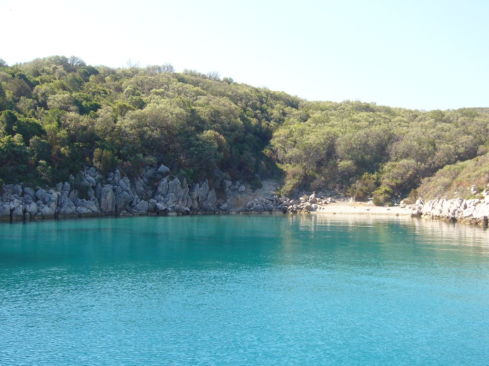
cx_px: 272
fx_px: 551
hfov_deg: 47.8
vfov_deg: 36.8
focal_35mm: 39
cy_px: 190
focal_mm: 5.8
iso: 80
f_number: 5.6
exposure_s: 1/125
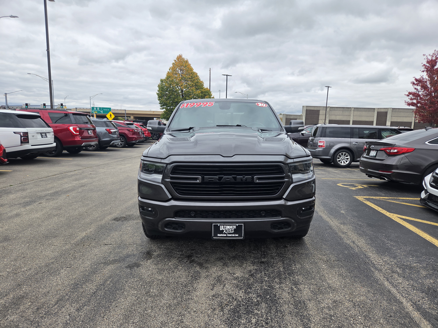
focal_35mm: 23
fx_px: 291
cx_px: 219
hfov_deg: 73.9
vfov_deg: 58.9
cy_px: 164
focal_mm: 5.4
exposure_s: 1/1509
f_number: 1.8
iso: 80
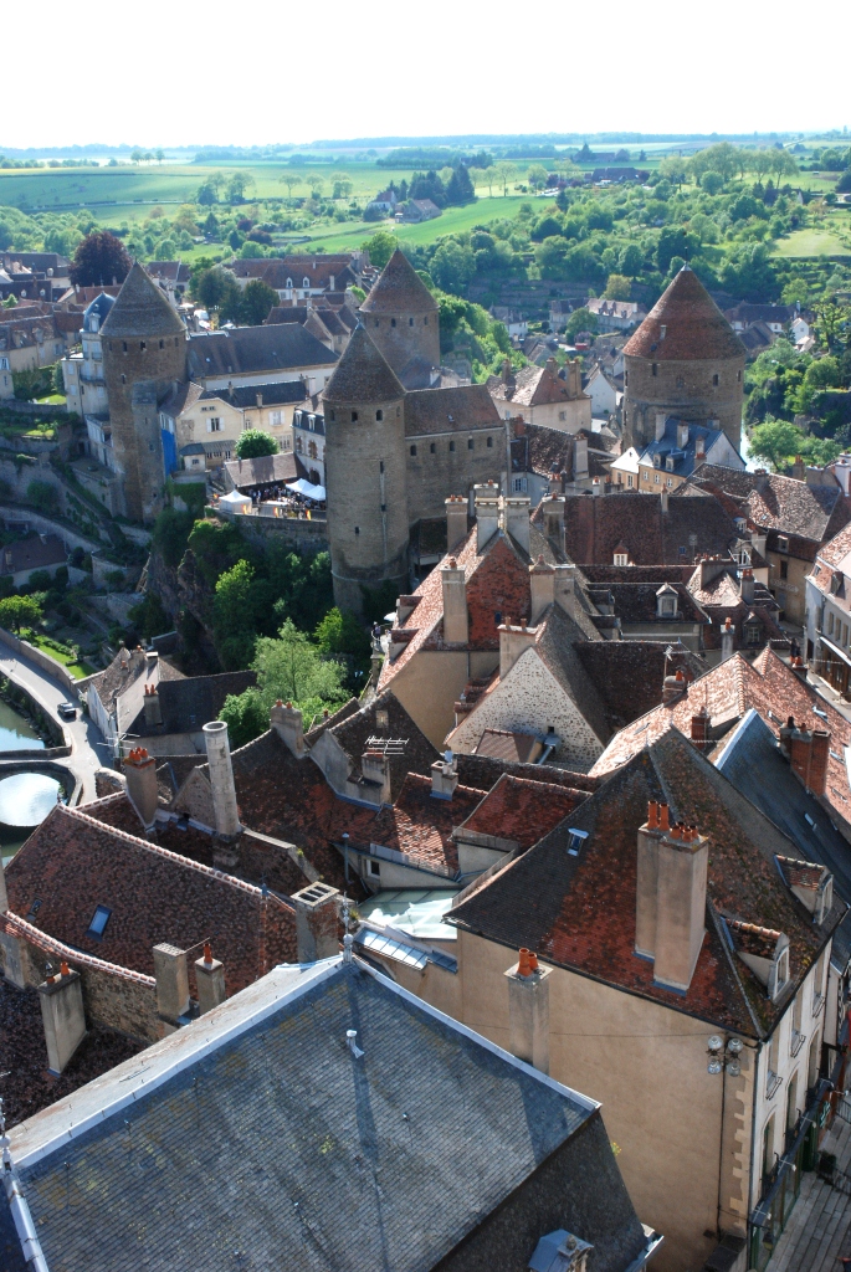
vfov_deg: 47.9
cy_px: 636
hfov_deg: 33.1
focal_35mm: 40
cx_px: 426
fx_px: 1433
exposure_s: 1/160
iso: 400
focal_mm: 27
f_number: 16
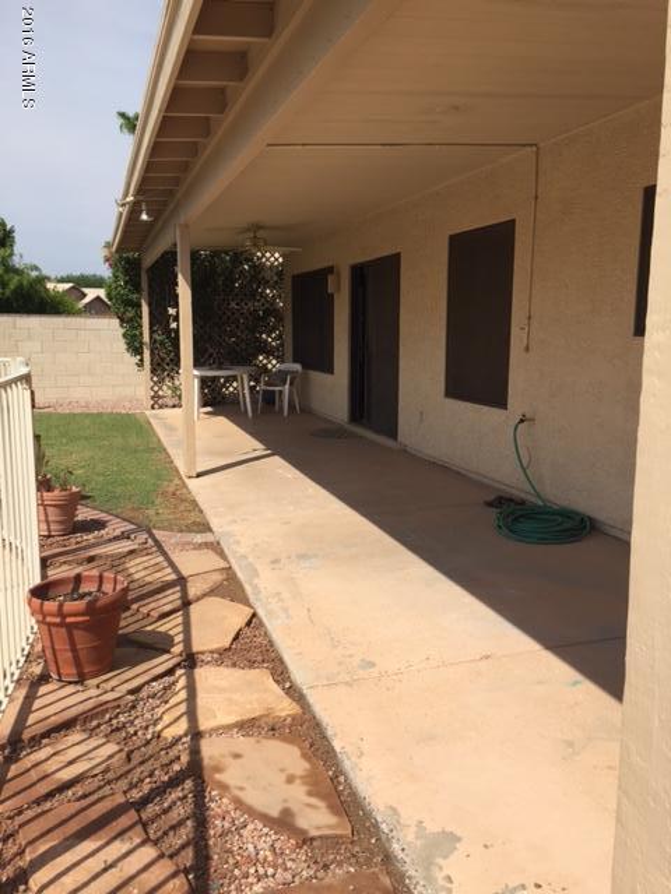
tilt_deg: -7.6
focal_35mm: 29
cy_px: 447
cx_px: 336
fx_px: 750
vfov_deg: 61.7
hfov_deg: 48.2
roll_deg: -0.1
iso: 32
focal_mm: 4.15
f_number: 2.2
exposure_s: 1/2475
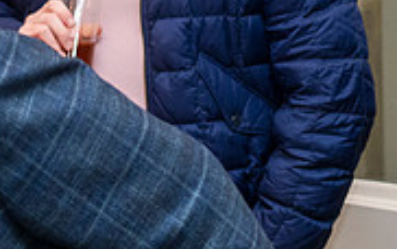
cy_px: -116
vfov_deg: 5.4
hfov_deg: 8.6
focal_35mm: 240
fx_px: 2598
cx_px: 585
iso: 1250
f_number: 4
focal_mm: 58
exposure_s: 1/125
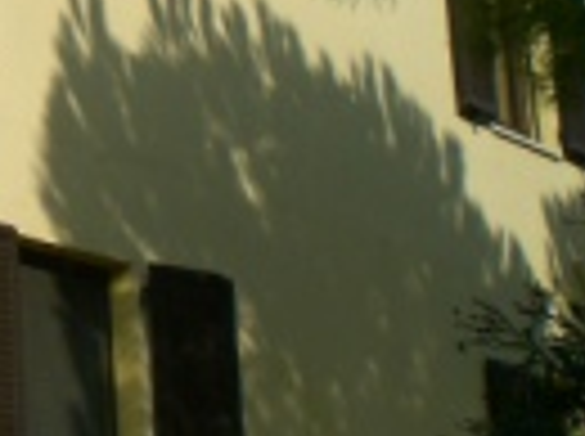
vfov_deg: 11.3
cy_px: 148
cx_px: -382
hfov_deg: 13.8
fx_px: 2210
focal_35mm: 131
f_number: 4.4
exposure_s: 1/1000
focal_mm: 6.3
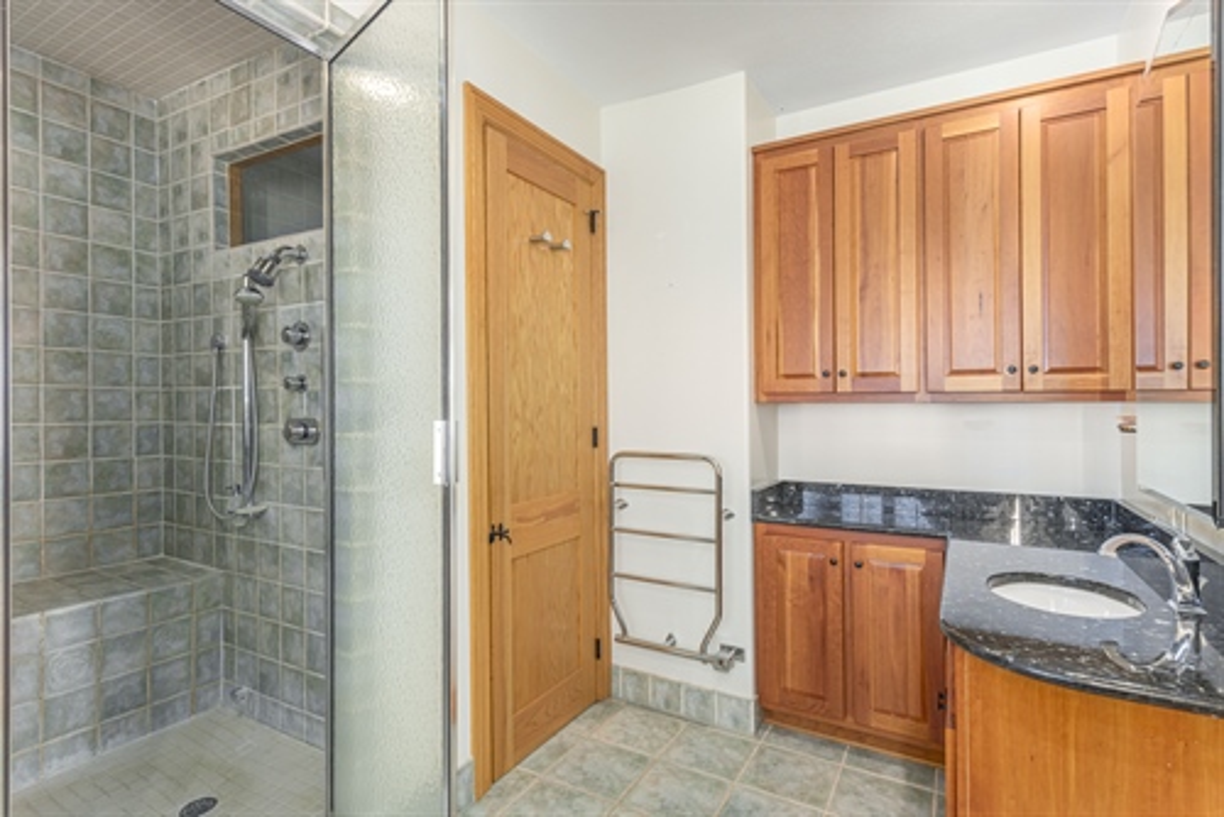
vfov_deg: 70.5
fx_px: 578
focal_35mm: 17
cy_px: 408
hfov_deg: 93.2
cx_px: 612
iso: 320
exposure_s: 1/60
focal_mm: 17
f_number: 7.1
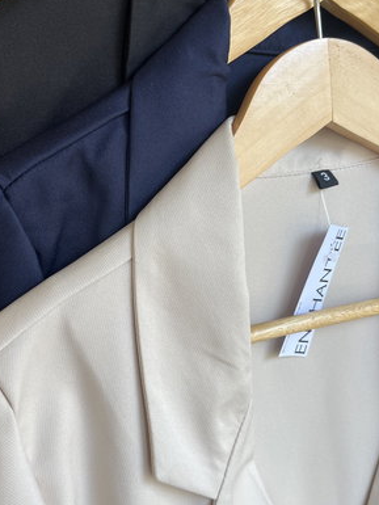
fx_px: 525
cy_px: 216
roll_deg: -0.1
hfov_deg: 39.4
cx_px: 140
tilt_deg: -9.1
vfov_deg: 51.2
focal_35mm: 36
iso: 40
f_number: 1.6
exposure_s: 1/100
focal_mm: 5.1
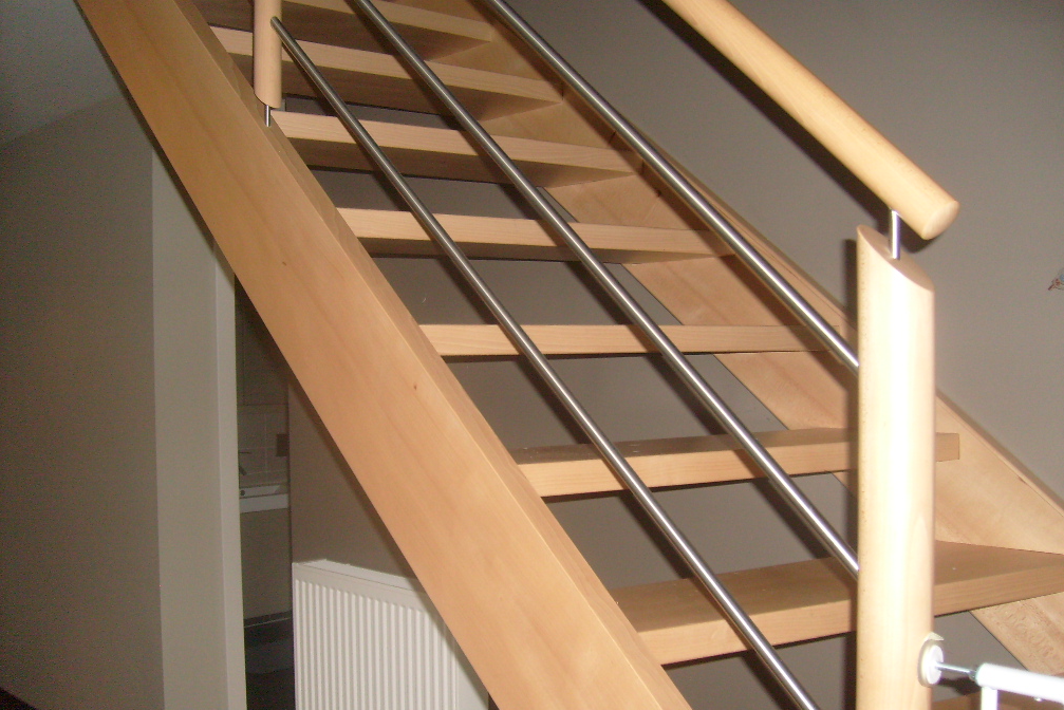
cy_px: 373
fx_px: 1094
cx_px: 539
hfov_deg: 51.9
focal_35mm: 37
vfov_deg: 36.0
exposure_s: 1/45
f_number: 2.8
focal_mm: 5.8
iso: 100
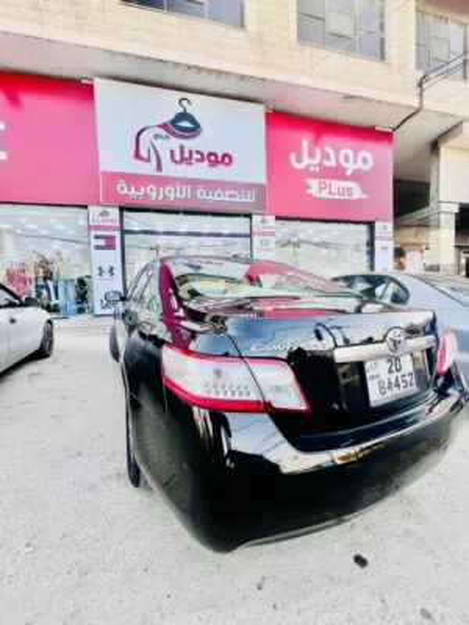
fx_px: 235
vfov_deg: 106.2
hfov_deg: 89.9
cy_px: 312
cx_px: 234
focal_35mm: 13
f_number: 1.8
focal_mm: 1.57
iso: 32
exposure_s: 1/136
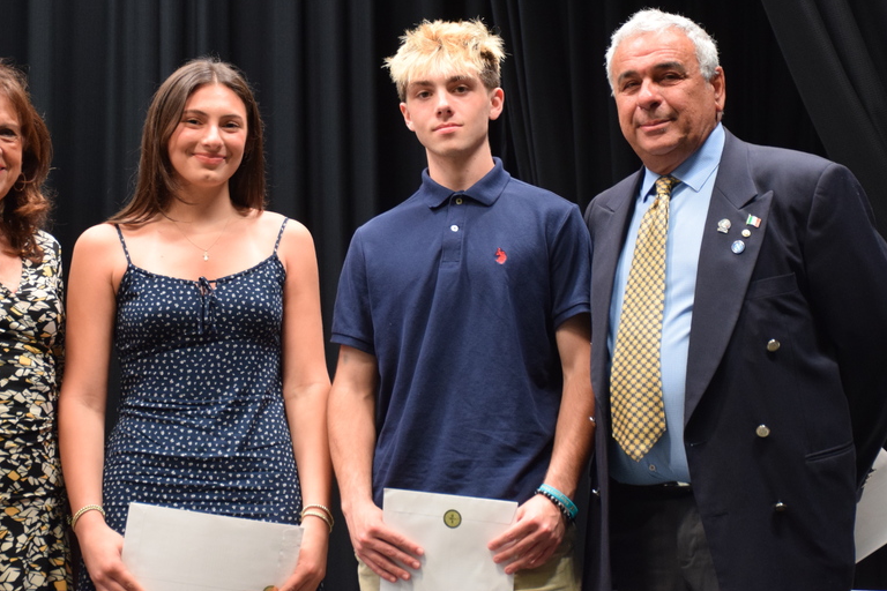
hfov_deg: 19.6
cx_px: 334
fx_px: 2562
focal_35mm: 104
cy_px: 204
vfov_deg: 13.1
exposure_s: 1/60
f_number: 4.8
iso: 1400
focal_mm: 52
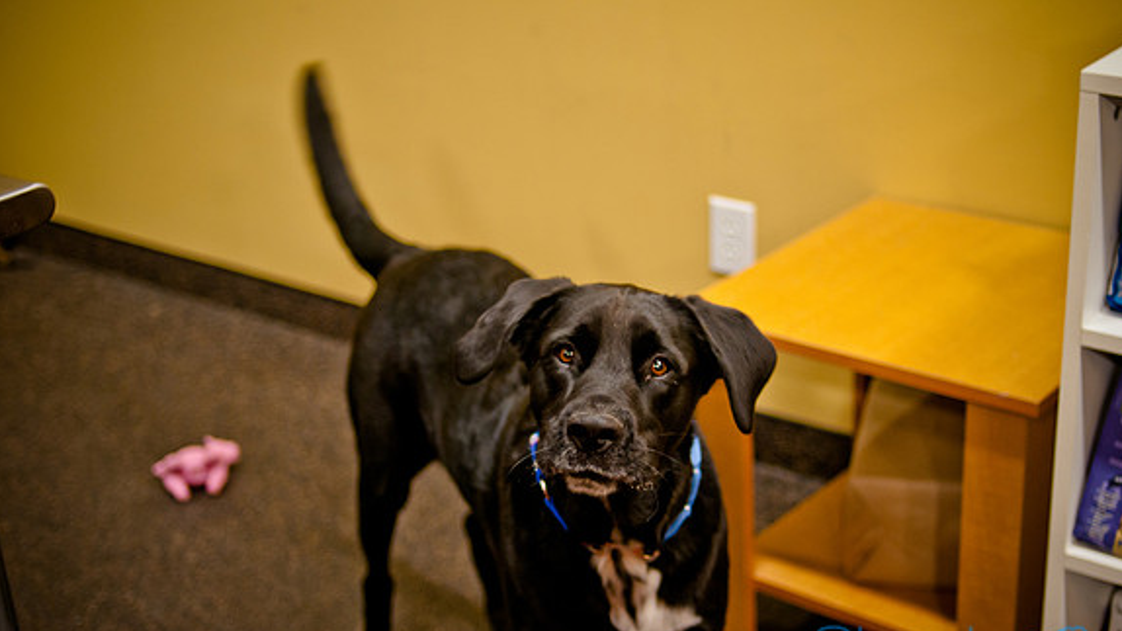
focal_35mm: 56
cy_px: 374
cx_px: 559
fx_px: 1652
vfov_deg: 21.6
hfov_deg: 37.5
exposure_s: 1/125
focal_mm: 35
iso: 640
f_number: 2
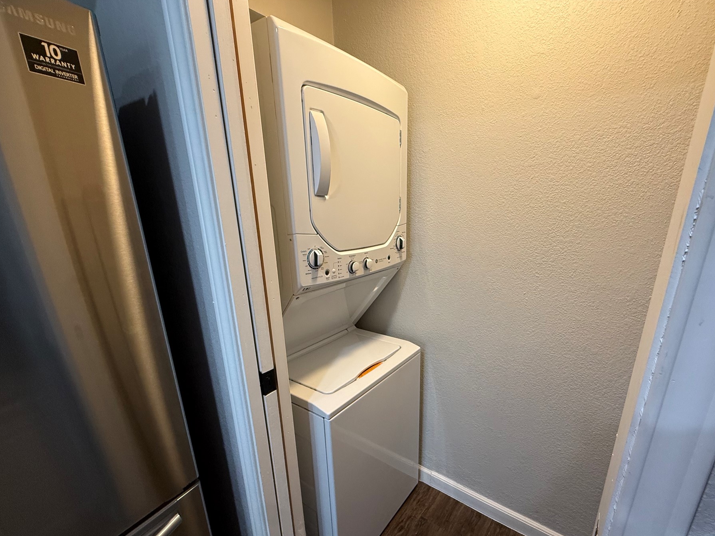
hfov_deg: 94.1
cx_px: 396
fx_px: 330
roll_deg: +0.3
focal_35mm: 16
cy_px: 302
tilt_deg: -16.8
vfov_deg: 77.7
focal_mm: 2.22
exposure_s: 1/120
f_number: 2.2
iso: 320
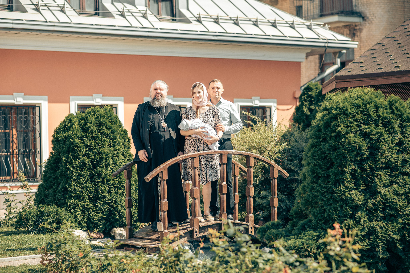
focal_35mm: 85
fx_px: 968
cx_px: 205
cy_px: 136
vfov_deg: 16.1
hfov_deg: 23.9
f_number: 2.8
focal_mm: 85
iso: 100
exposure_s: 1/1600
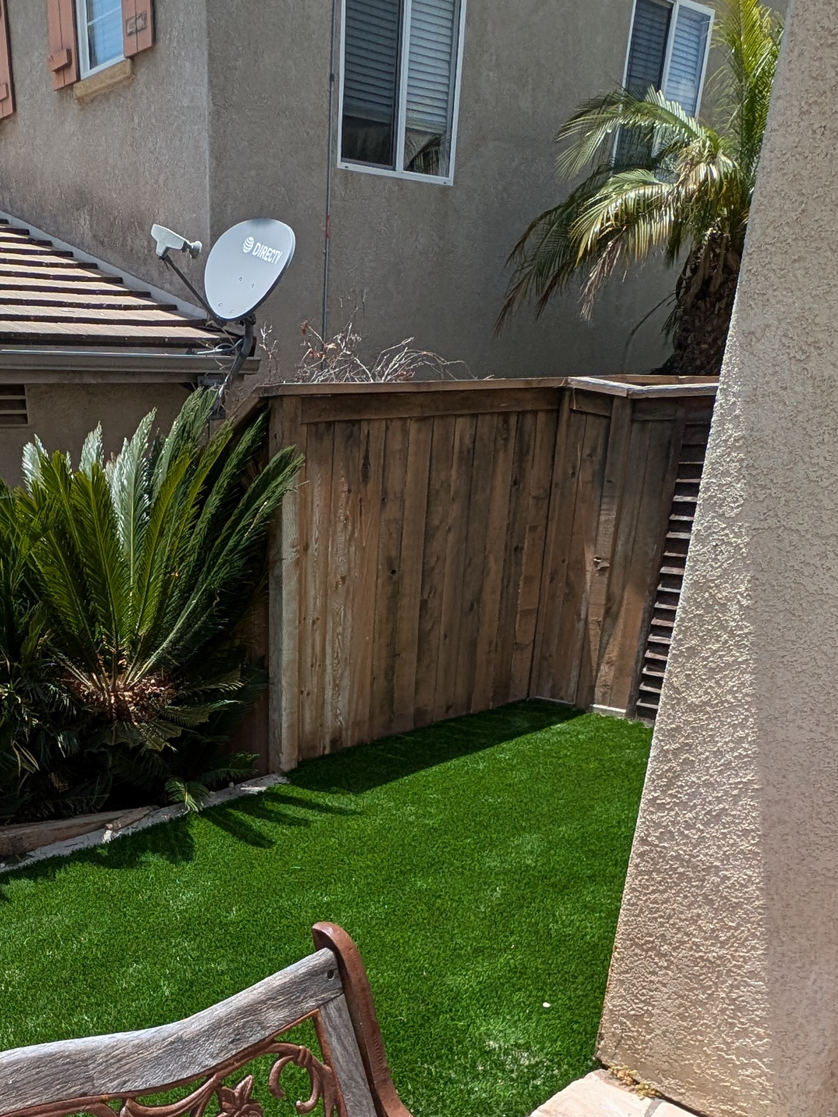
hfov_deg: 47.9
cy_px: 898
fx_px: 904
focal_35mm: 28
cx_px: 212
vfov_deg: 58.4
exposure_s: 1/1692
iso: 38
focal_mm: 2.23
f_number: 1.95
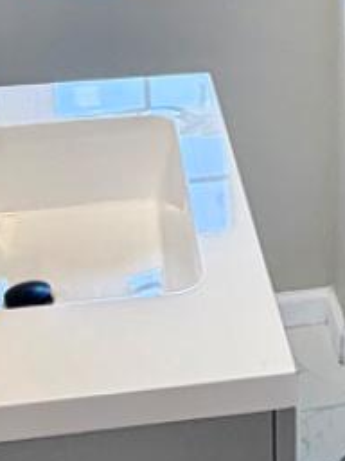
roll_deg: +0.4
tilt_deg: -17.4
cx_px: 295
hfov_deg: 17.4
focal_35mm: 84
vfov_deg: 22.5
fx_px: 1116
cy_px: 9
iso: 160
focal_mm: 2.22
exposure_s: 1/120
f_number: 2.2
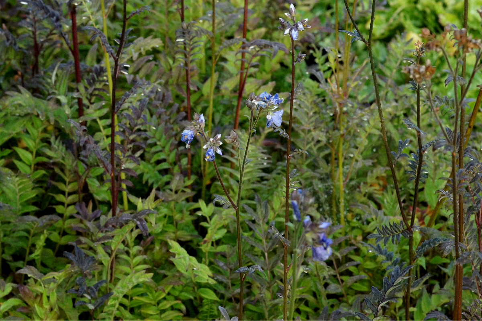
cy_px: 160
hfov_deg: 13.7
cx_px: 241
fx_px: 2008
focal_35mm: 150
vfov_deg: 9.1
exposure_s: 1/100
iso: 3200
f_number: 13
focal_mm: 100
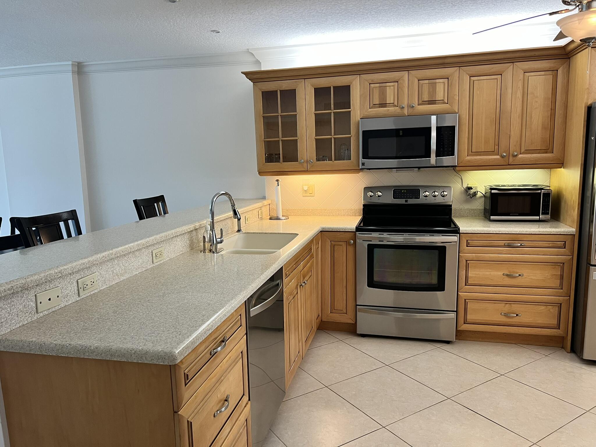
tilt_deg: -8.9
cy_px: 224
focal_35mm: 26
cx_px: 298
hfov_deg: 67.3
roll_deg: +1.7
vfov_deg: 53.1
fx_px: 448
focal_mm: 5.7
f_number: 1.5
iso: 100
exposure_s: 1/60
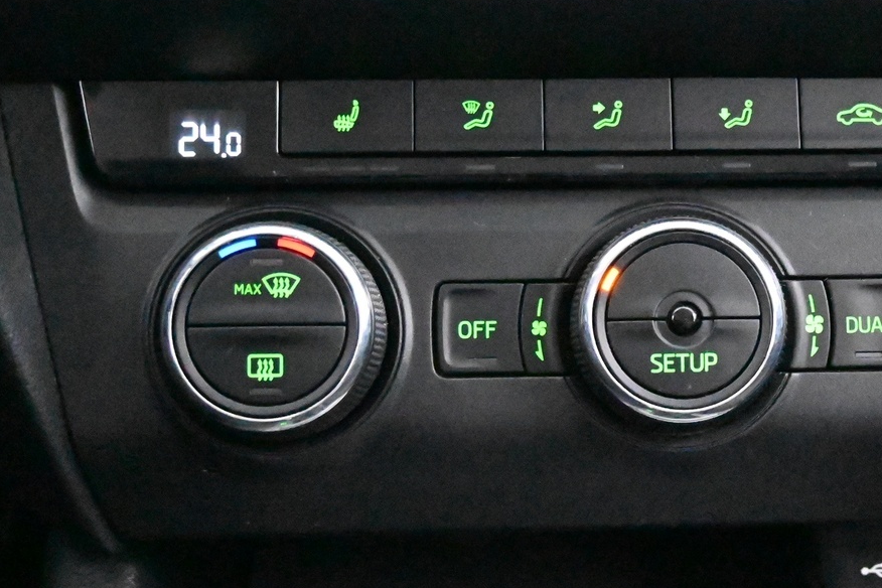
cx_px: 653
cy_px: 289
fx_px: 1528
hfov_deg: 31.7
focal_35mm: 62
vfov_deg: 21.8
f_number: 4
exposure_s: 1/40
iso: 36000
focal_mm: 22.5
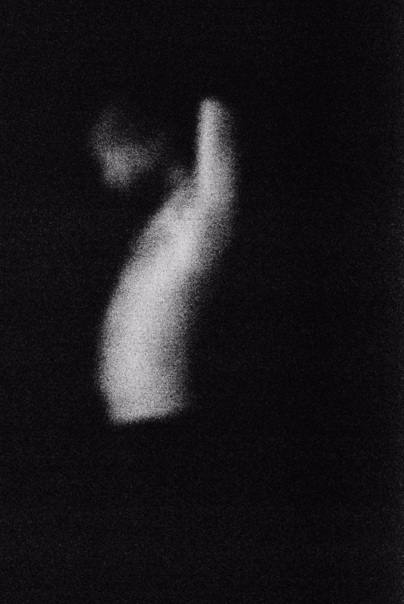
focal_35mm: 66
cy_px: 302
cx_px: 202
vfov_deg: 30.5
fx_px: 1108
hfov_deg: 20.7
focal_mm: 44
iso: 3200
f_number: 5
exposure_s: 1/5
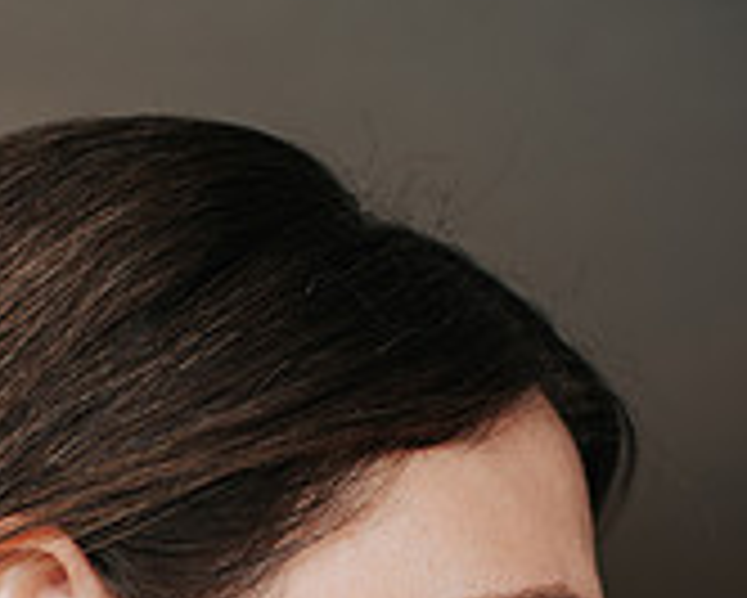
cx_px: 130
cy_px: 904
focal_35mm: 89
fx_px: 1969
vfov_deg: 15.8
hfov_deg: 21.2
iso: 450
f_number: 3.2
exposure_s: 1/200
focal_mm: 35
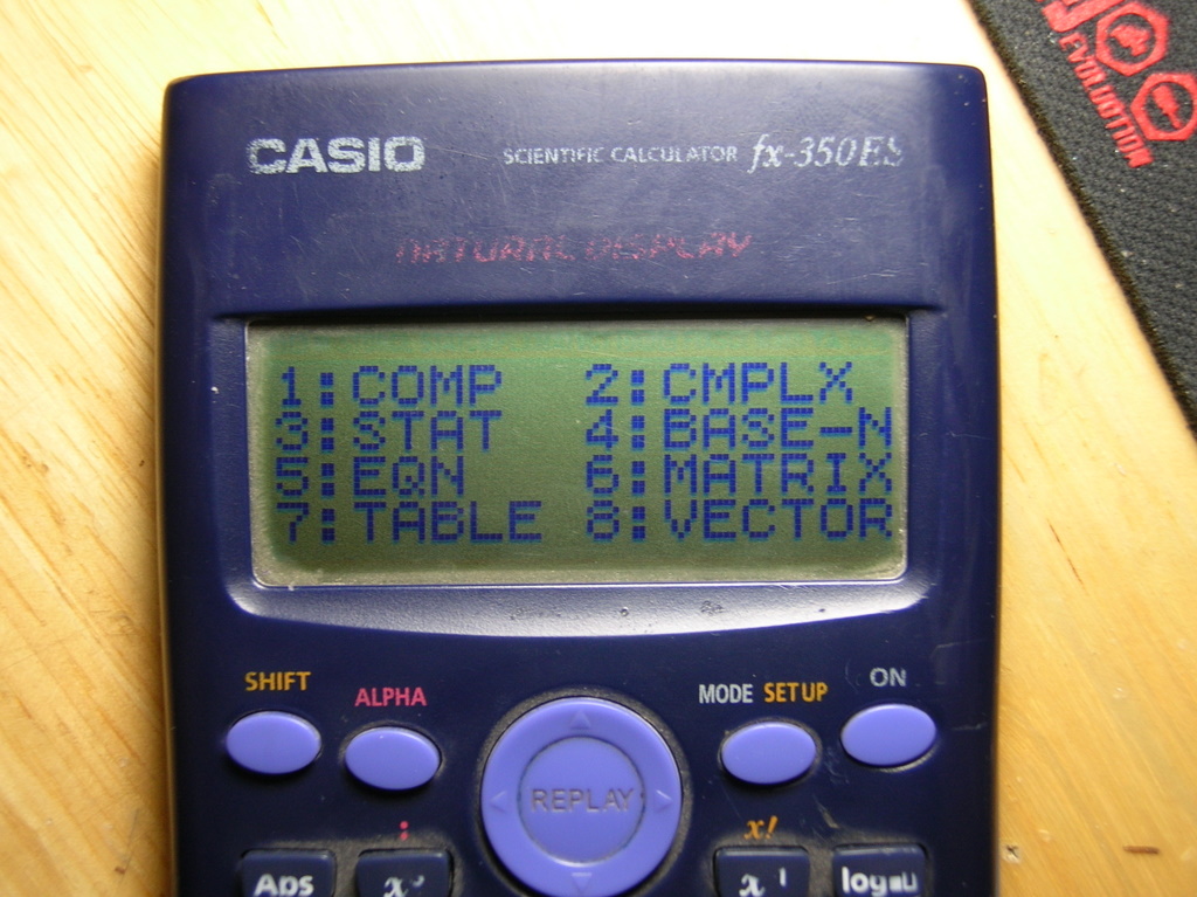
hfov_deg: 33.2
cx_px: 598
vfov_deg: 25.2
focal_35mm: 58
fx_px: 2005
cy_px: 448
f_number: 3.1
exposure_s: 1/23
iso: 50
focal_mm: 9.6
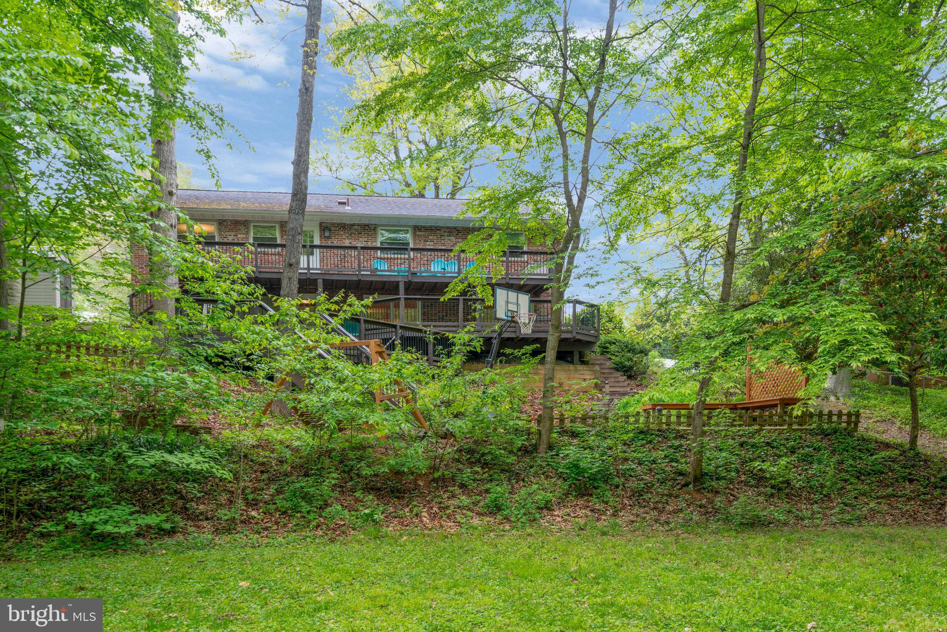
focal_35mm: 35
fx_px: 921
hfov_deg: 54.4
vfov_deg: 37.9
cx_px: 474
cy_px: 316
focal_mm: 35
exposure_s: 1/30
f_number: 8
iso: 640
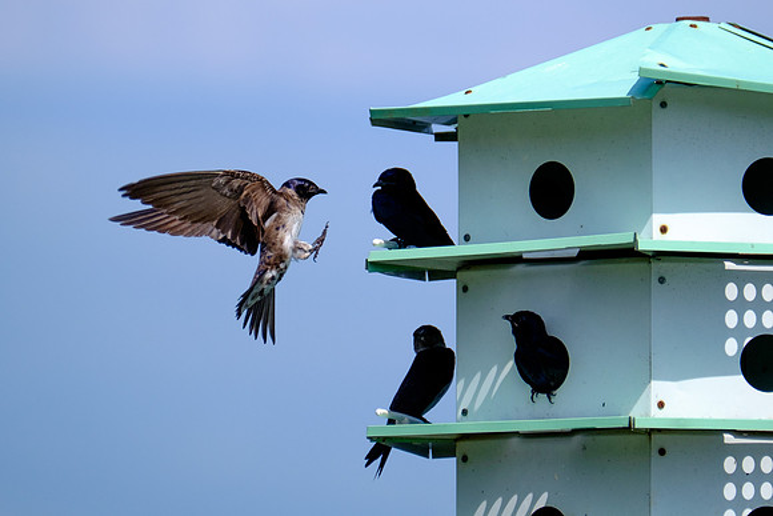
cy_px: 218
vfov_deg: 1.7
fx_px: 17425
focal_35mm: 811
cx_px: 380
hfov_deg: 2.5
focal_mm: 400
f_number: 5.6
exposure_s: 1/2000
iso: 500
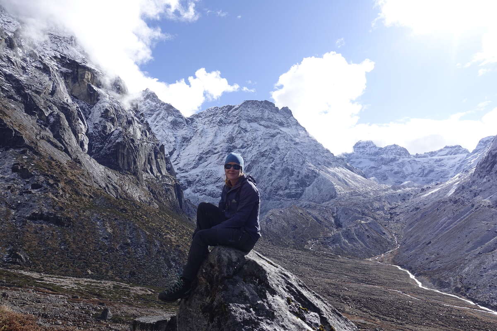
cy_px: 166
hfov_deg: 73.7
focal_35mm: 24
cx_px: 248
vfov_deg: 53.1
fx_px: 331
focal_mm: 8.8
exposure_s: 1/100
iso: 125
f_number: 4
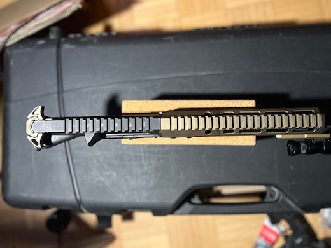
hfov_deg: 56.5
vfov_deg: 44.1
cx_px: 192
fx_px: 306
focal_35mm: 32
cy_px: 109
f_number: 1.6
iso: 500
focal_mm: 5.1
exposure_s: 1/33
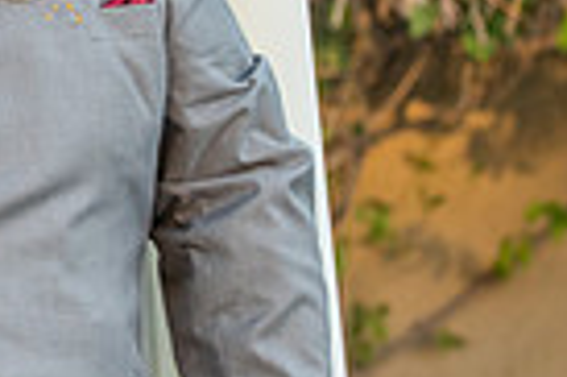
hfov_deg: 4.8
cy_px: -97
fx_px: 6796
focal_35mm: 432
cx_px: -166
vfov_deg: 3.2
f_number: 4
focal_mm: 102
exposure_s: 1/320
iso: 800
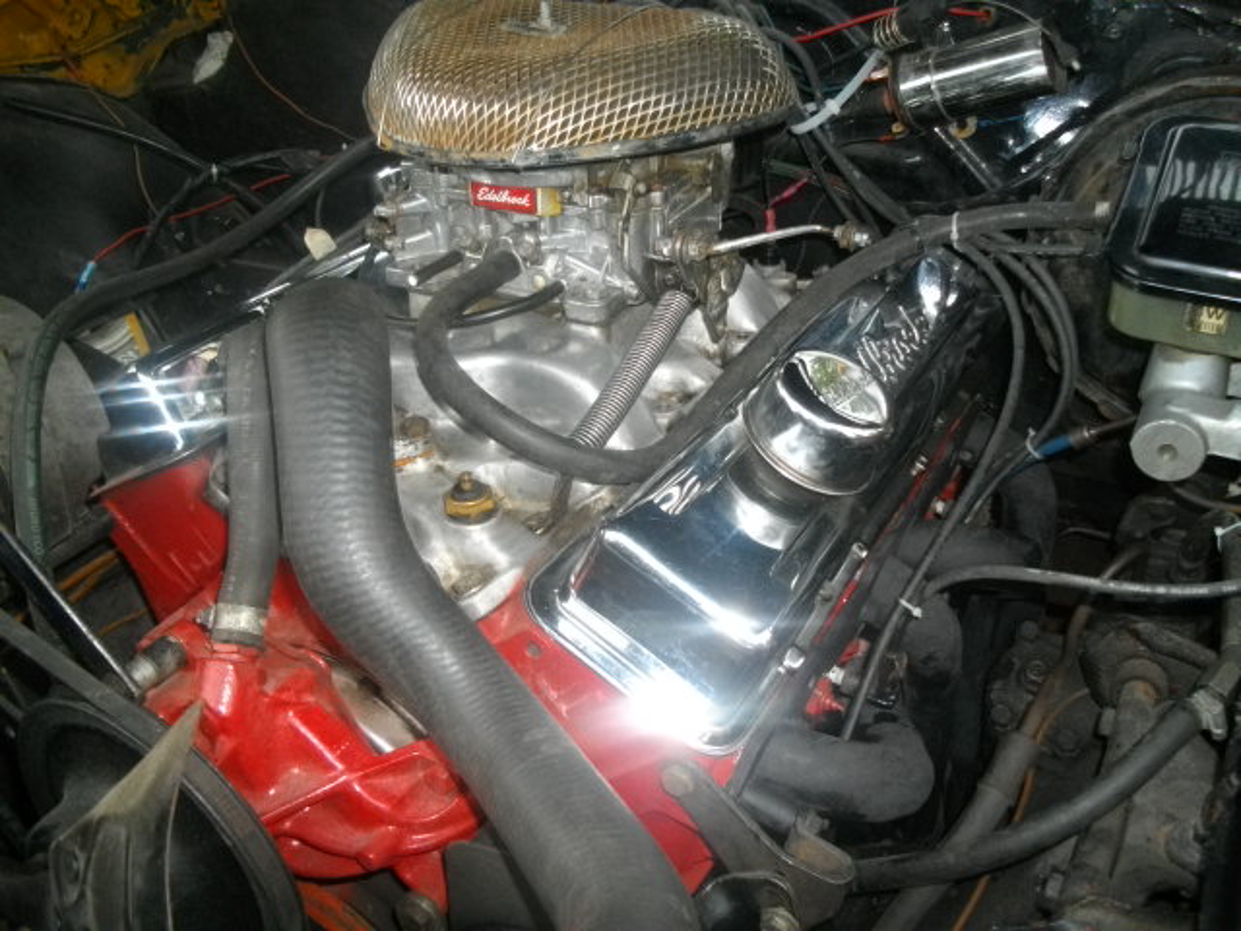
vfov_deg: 45.4
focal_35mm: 31
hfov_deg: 58.4
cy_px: 466
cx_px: 620
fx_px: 1111
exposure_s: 1/50
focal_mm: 5.7
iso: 200
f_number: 2.9
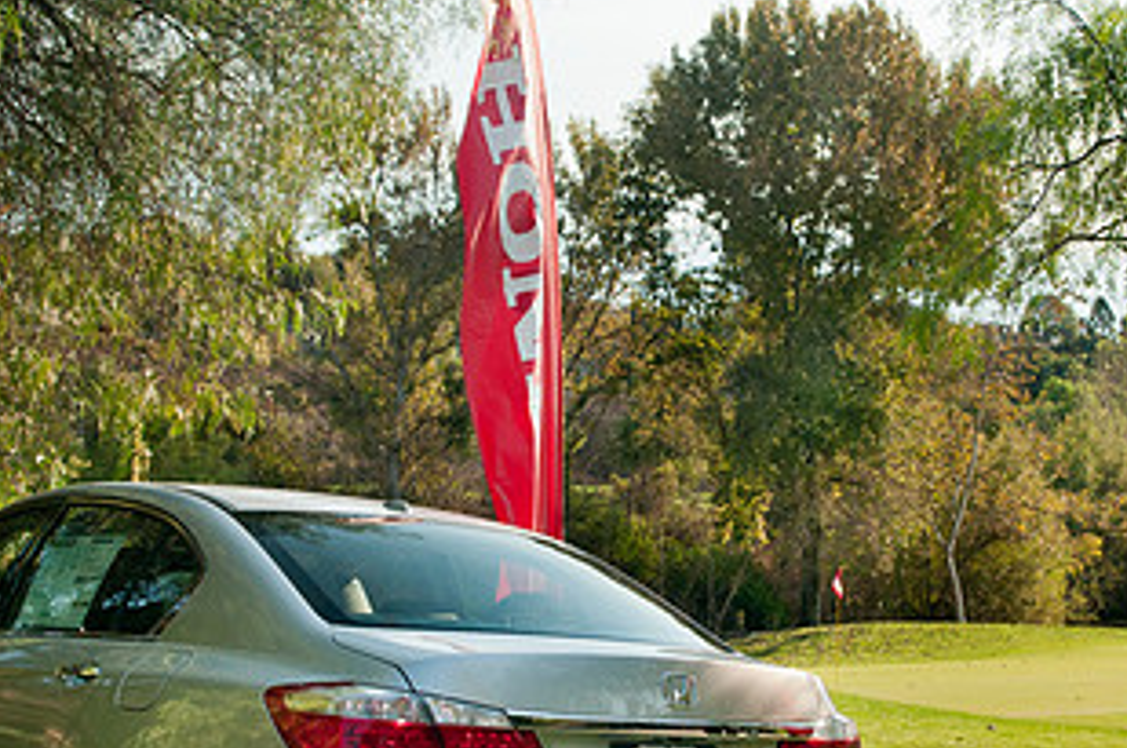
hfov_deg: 32.4
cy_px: 469
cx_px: 635
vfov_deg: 21.8
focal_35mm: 62
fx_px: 1938
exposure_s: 1/320
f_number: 5
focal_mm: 22
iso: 250
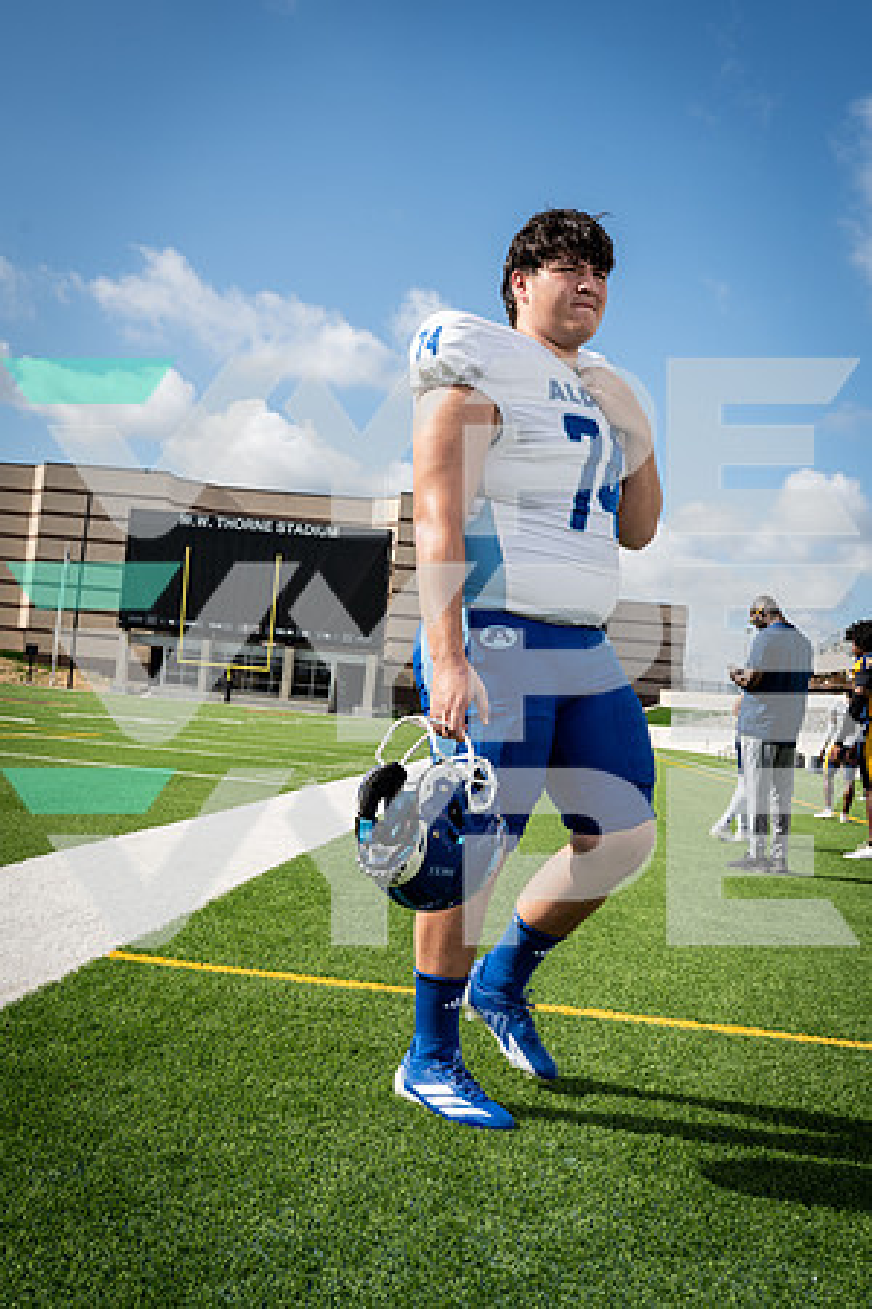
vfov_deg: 49.6
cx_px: 436
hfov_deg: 34.2
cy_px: 654
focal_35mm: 39
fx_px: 1417
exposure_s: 1/250
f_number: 8
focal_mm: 39
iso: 125
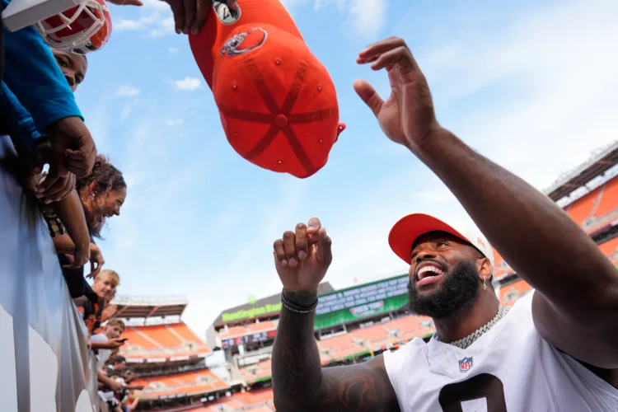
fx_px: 412
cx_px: 309
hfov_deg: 73.7
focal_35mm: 24
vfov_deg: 53.1
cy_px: 206
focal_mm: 24
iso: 320
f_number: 4
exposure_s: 1/1250
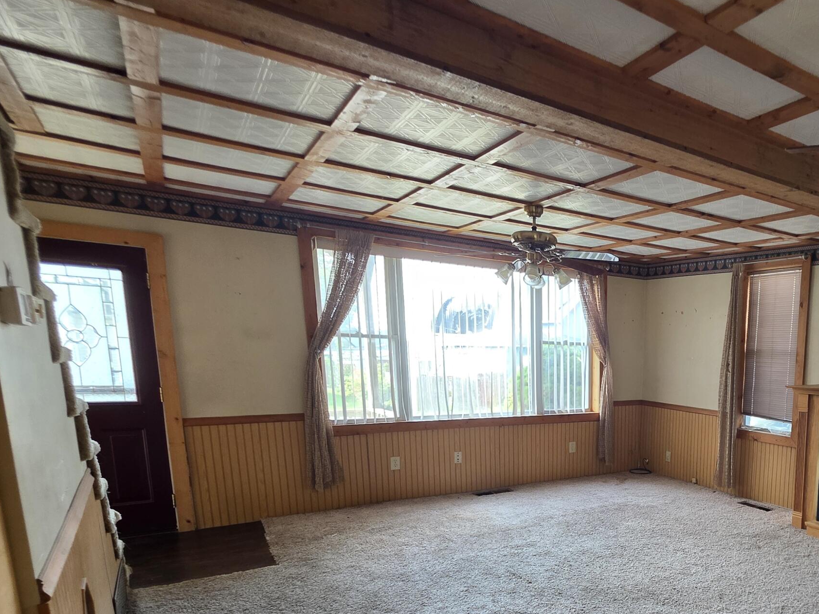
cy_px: 456
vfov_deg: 56.2
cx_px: 661
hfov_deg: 66.7
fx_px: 544
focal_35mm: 23
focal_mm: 2.2
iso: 160
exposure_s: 1/60
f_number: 1.9
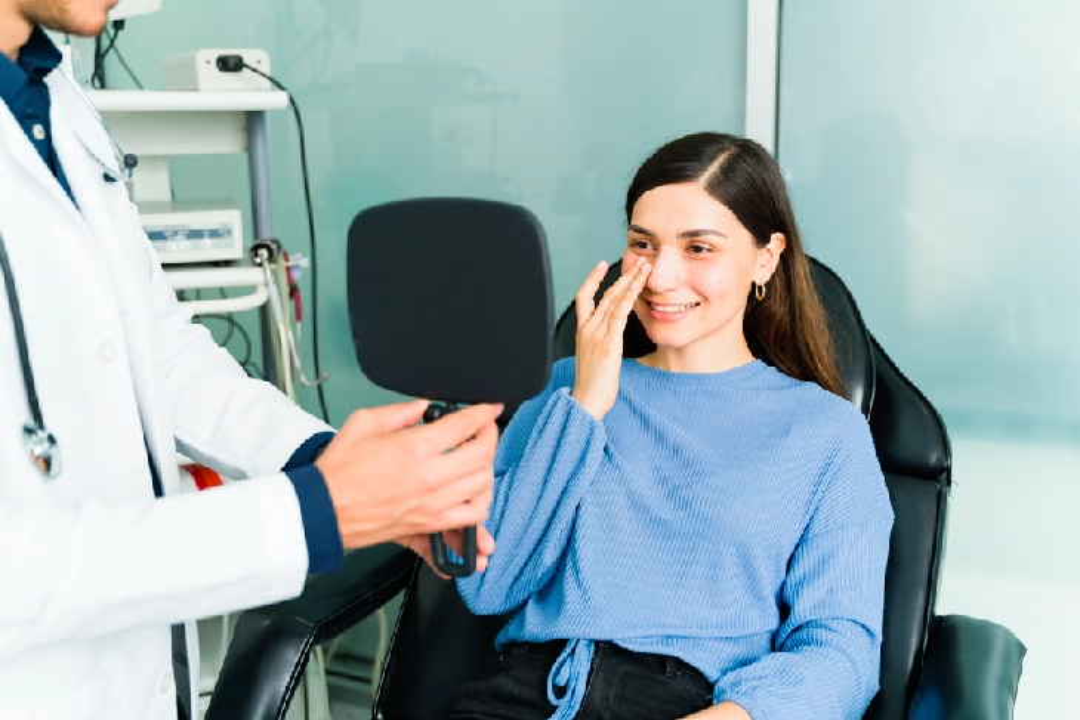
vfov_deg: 19.5
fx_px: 2100
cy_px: 360
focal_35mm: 70
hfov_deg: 28.8
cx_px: 540
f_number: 5.6
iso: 400
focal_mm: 70
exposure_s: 1/160
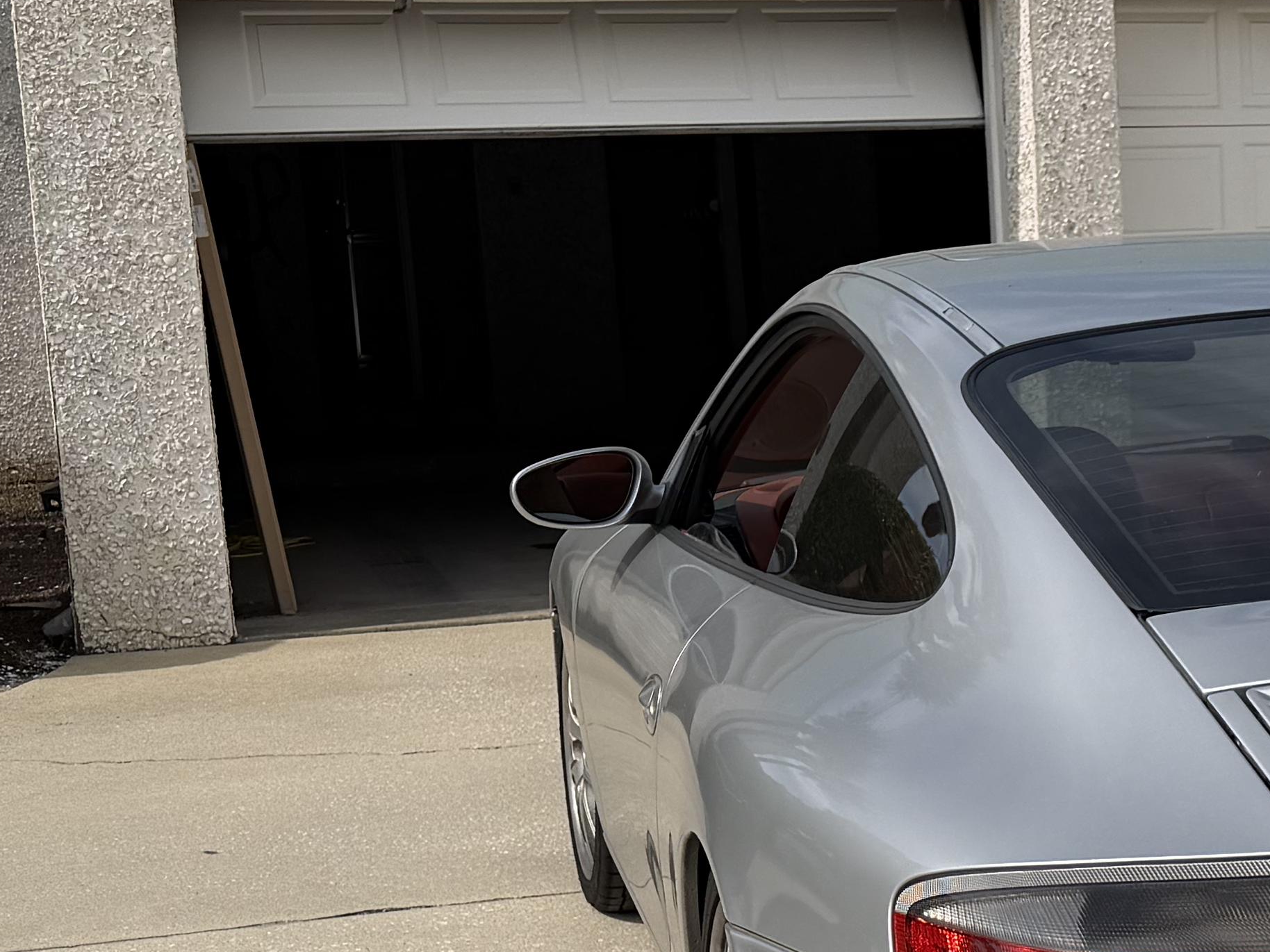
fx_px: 2752
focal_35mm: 75
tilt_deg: -9.2
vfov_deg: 19.5
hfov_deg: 25.2
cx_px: 1139
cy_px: 734
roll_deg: +1.8
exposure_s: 1/7353
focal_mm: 6.76
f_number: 1.78
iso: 80
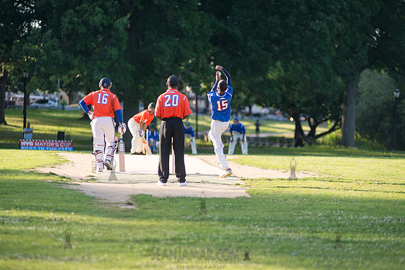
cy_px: 135
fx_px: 2082
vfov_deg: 7.4
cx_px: 202
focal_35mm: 185
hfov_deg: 11.1
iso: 400
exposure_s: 1/2000
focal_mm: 185
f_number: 2.8
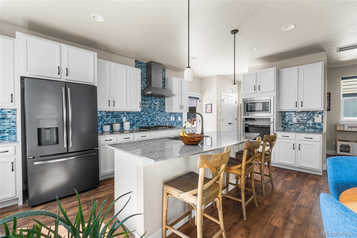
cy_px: 119
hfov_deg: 95.0
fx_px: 164
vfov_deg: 72.0
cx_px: 178
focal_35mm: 16
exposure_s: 1/2
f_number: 8
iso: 125
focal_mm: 16.5
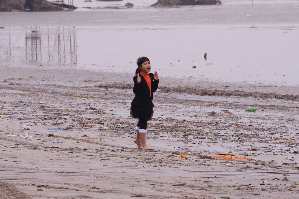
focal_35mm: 341
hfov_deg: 6.1
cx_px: 151
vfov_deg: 4.0
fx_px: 2828
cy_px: 89
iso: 800
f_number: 14
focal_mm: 200
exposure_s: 1/400
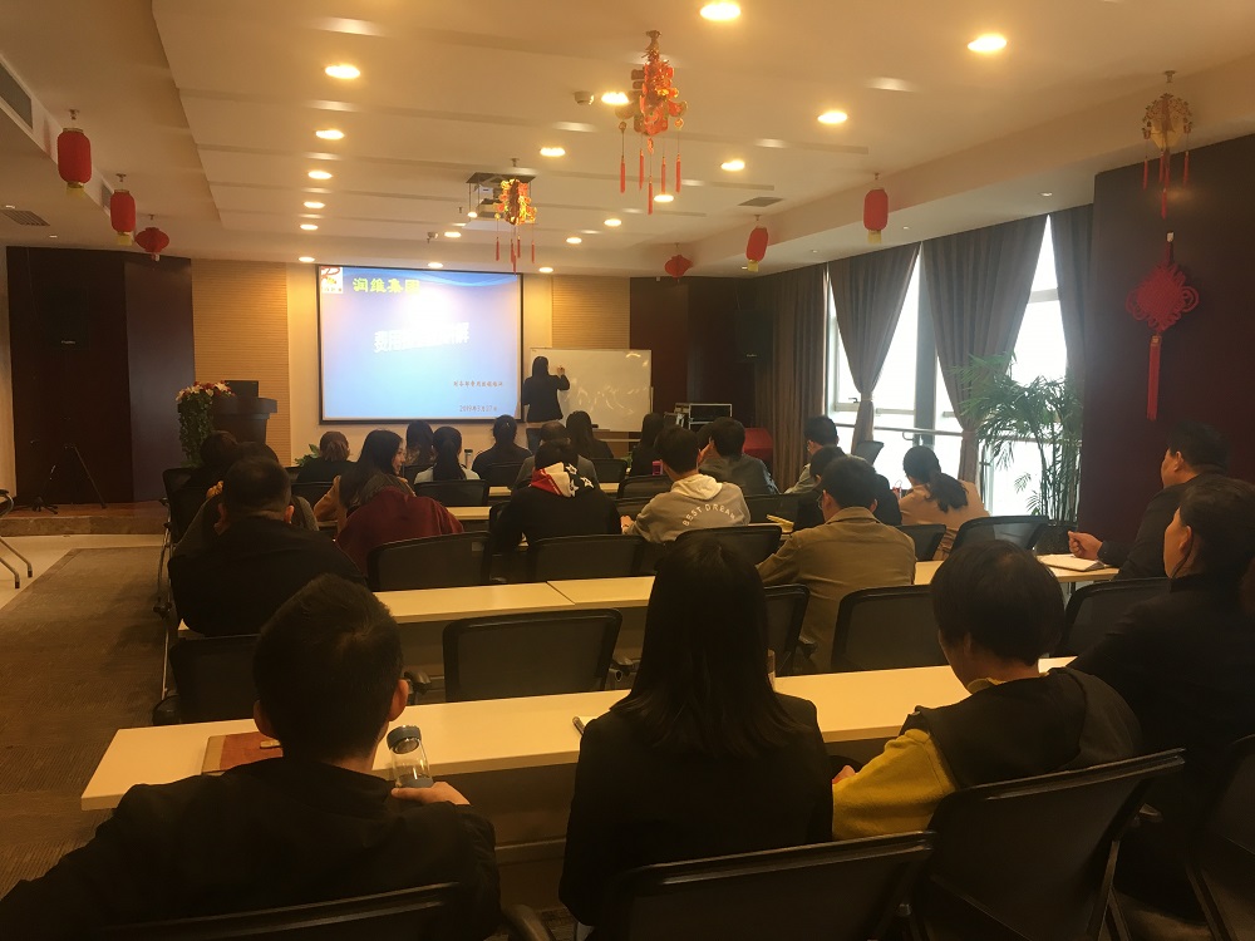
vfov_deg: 48.2
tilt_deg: -4.5
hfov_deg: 61.7
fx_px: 1051
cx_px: 628
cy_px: 470
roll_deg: +0.3
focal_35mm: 29
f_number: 2.2
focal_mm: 4.15
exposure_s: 1/33
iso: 80
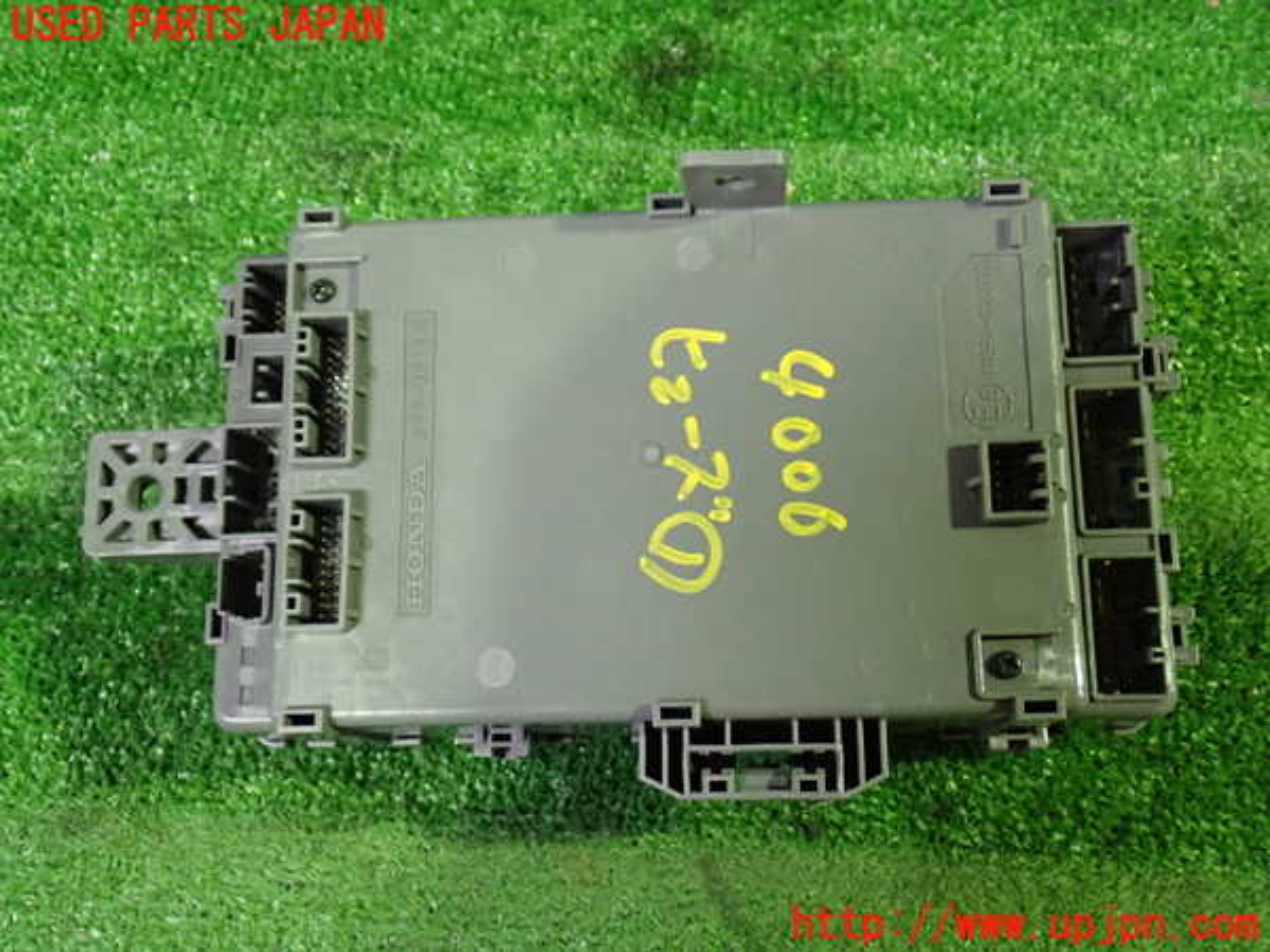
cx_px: 635
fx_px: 1504
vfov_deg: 35.1
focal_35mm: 41
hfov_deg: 45.8
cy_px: 476
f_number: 2.8
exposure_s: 1/40
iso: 800
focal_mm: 7.31
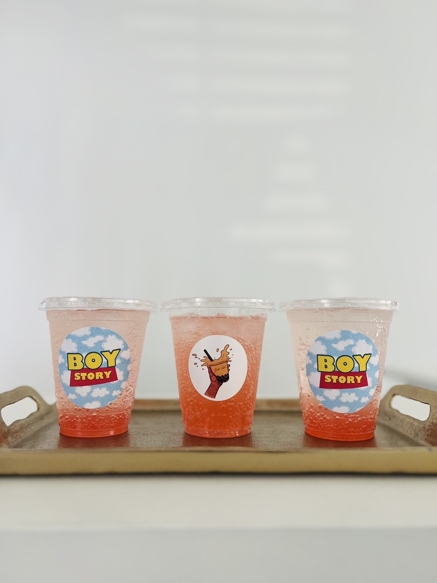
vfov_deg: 67.3
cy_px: 292
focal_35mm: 26
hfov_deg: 53.1
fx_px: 438
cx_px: 218
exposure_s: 1/120
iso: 125
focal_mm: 5.7
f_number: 1.5
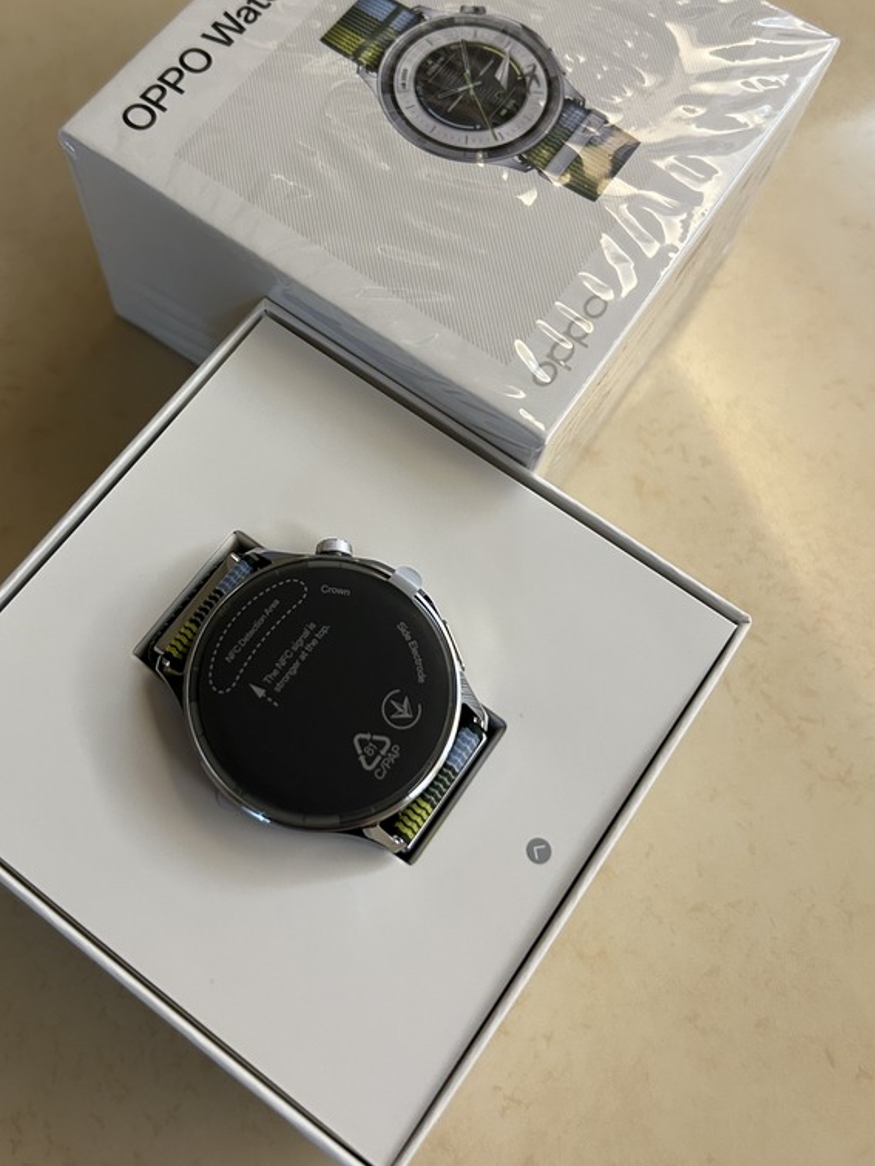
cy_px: 509
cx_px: 370
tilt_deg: -68.9
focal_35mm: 33
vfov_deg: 55.2
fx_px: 1112
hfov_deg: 42.8
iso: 250
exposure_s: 1/60
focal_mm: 5.7
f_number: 1.5
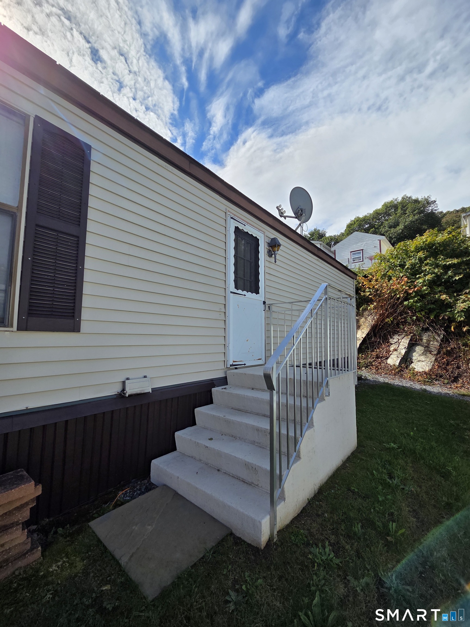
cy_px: 314
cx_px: 235
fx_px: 235
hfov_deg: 89.9
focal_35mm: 13
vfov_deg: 106.2
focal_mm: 2.2
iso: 50
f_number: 2.2
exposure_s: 1/2767
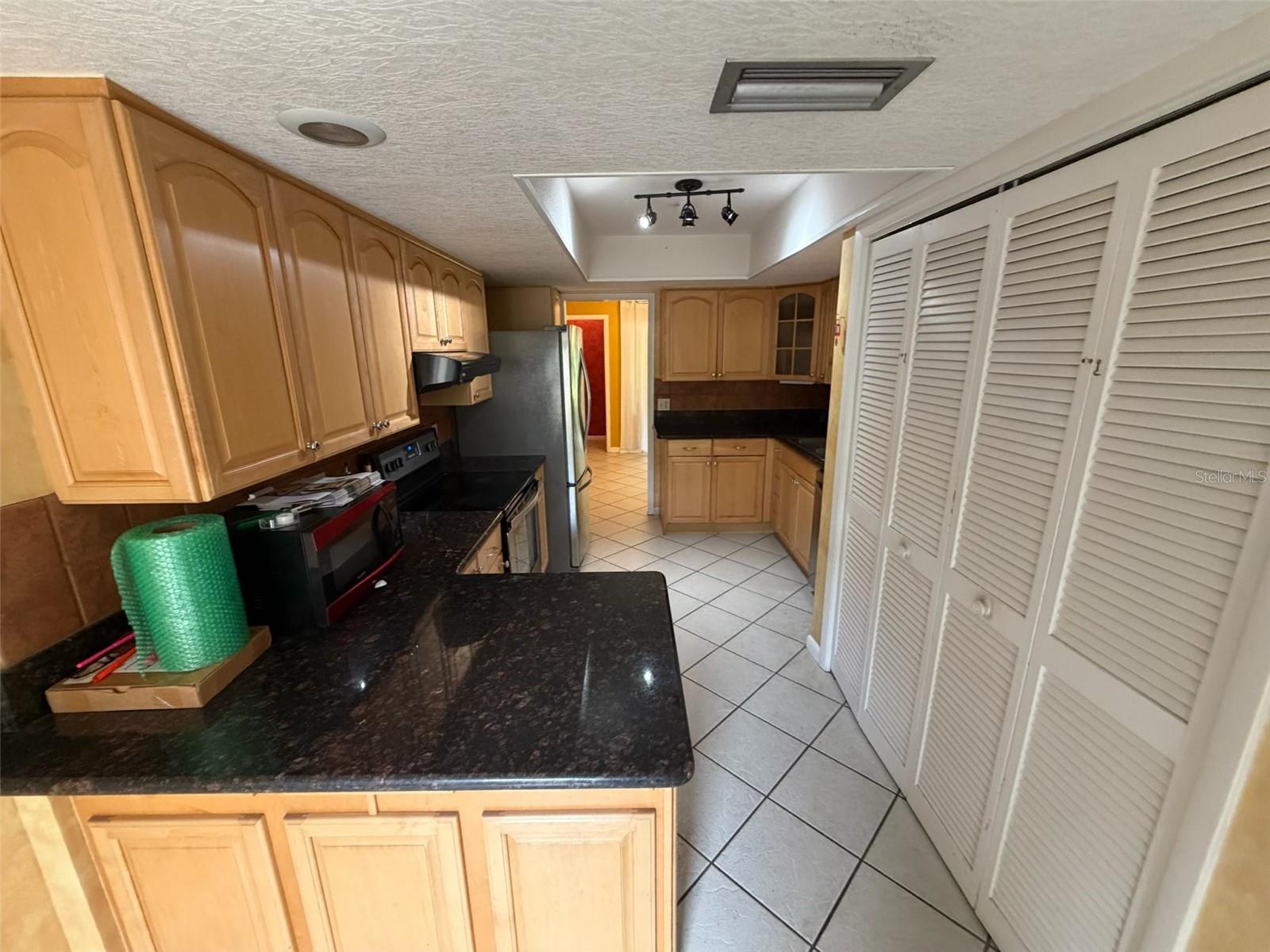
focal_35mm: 14
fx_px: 514
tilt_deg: -12.7
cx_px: 635
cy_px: 476
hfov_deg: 102.1
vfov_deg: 85.7
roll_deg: -1.5
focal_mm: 2.22
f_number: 2.2
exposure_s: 1/60
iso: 320
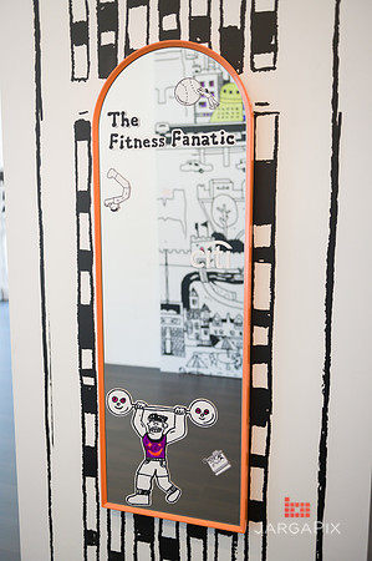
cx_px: 186
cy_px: 280
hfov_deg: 41.0
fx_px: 497
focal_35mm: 32
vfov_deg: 58.8
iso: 1600
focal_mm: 32
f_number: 3.5
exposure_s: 1/200
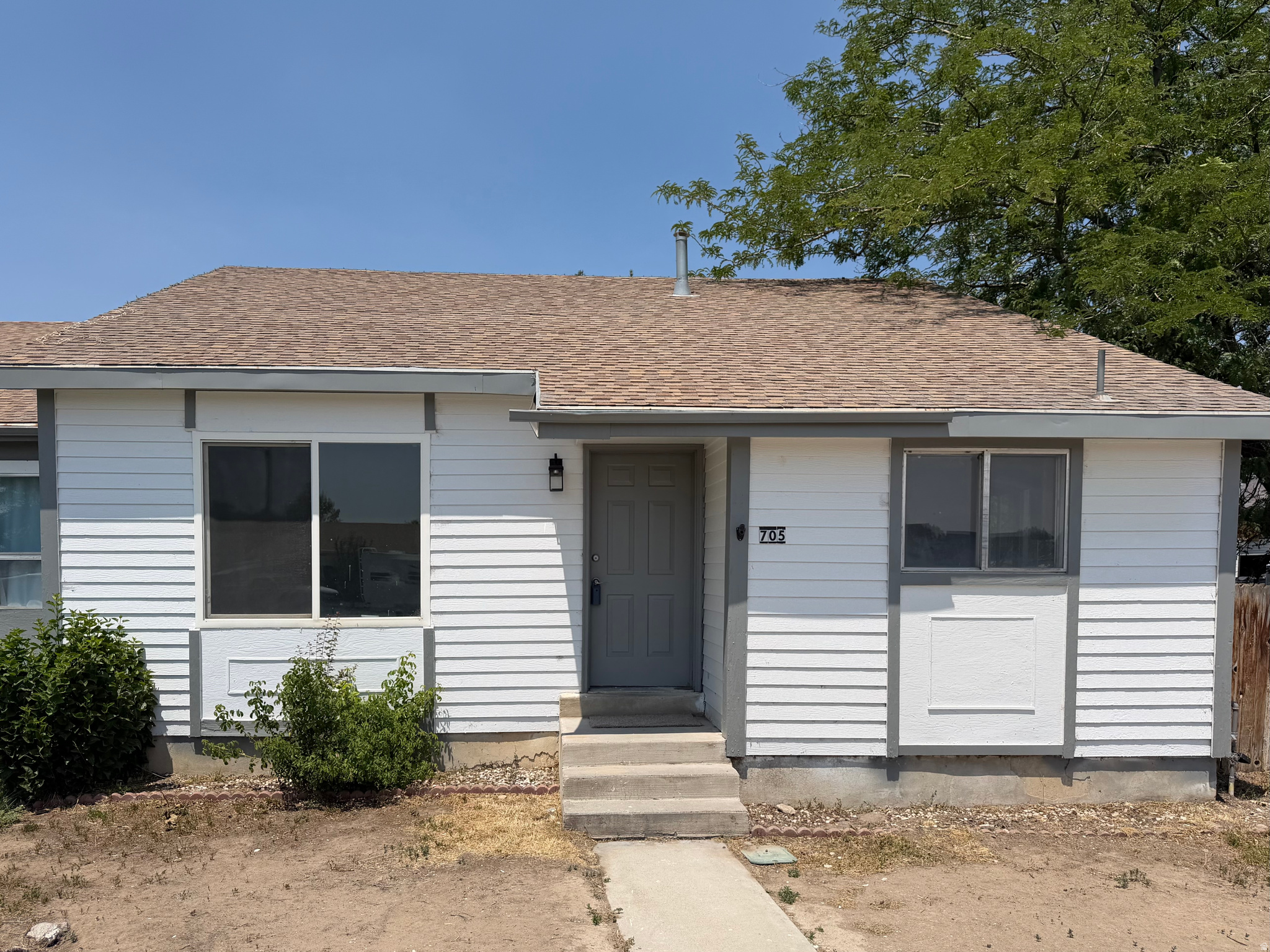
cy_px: 476
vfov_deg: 56.8
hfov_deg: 71.6
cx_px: 635
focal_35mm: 24
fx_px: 881
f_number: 1.78
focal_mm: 6.76
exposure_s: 1/8130
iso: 80
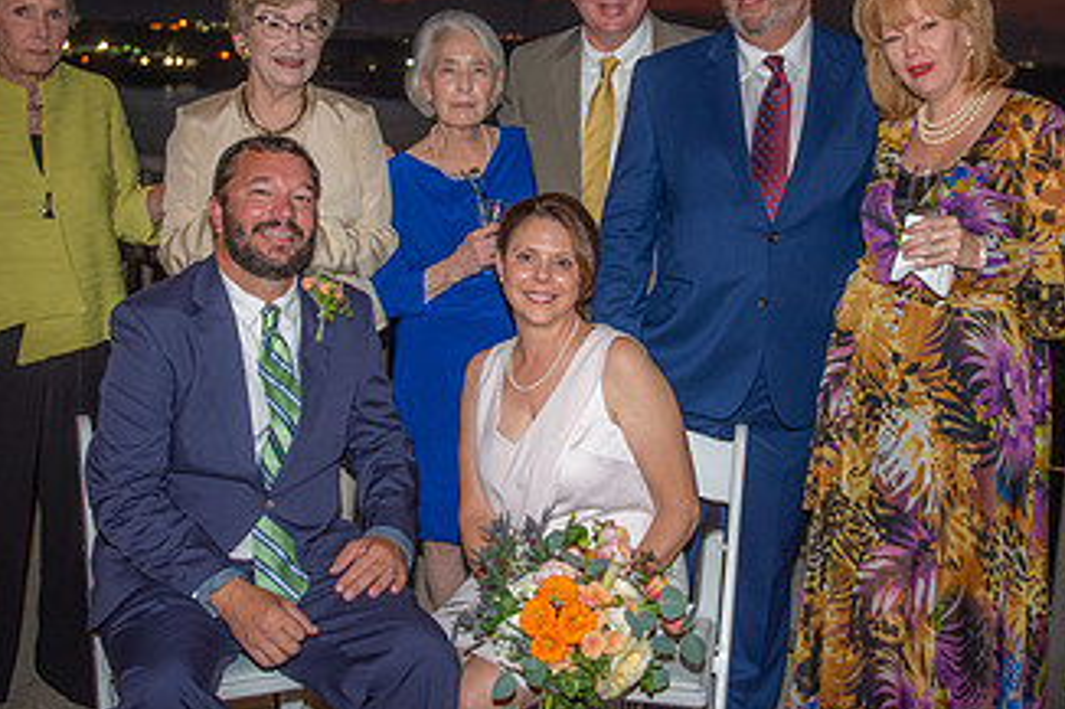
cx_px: 578
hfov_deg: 41.1
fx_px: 1419
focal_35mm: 48
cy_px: 248
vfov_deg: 27.9
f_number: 2.8
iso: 1000
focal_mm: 27
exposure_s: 1/80
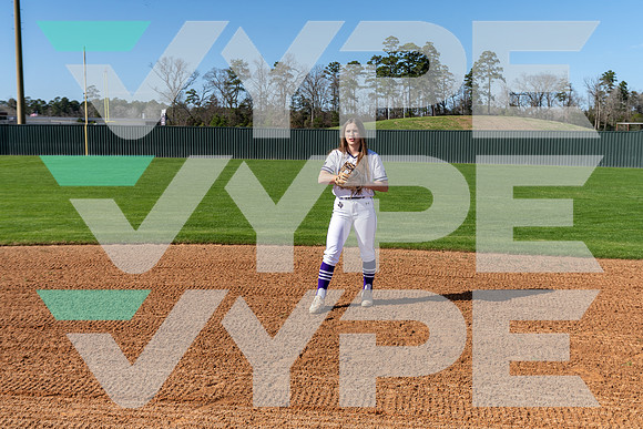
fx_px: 697
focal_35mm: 39
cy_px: 214
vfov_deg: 34.2
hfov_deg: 49.5
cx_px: 322
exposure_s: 1/1000
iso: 100
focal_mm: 39
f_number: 5.6
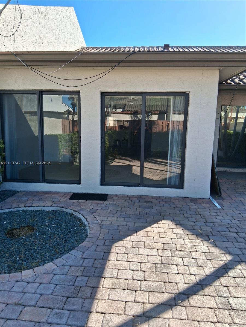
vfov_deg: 67.3
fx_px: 246
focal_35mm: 26
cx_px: 123
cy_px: 164
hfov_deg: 53.1
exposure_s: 1/518
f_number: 1.8
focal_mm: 3.98
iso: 25
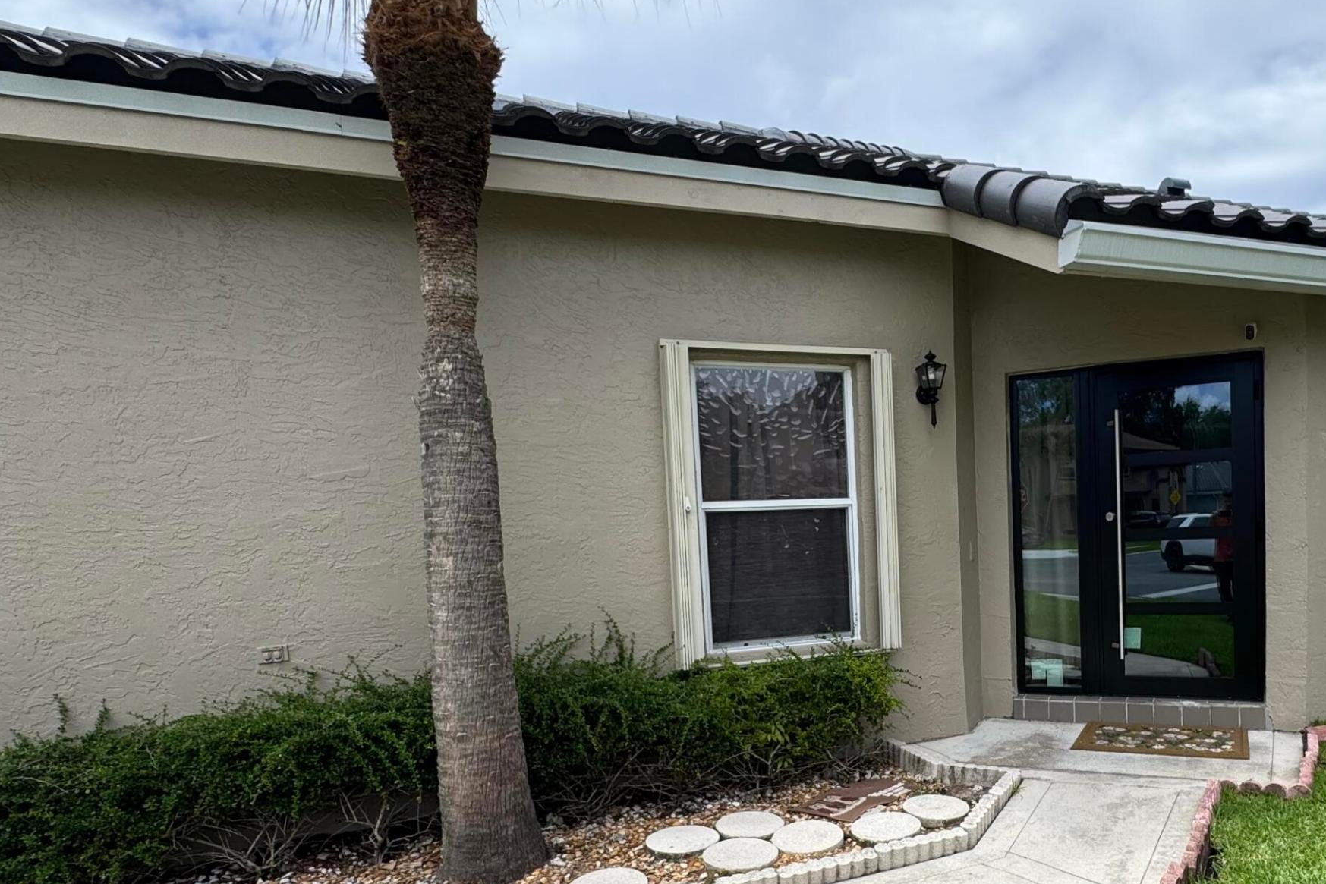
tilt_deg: -3.6
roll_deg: +1.8
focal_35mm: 24
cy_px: 585
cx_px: 886
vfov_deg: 52.2
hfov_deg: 71.5
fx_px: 884
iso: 50
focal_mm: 2.22
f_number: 2.2
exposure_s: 1/1034
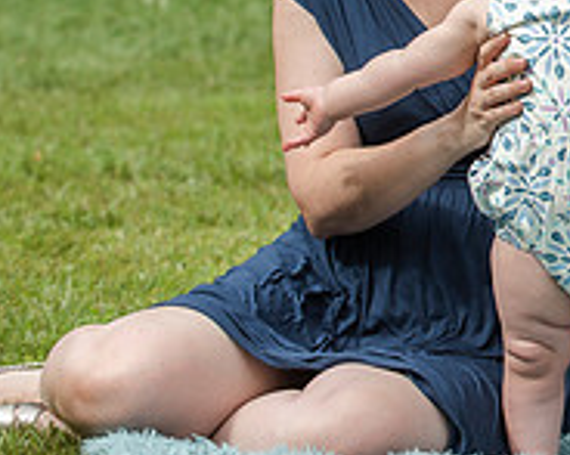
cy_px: -34
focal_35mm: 293
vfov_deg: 5.3
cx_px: 829
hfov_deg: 6.5
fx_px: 4940
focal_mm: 95
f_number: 4.5
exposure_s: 1/2500
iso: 400
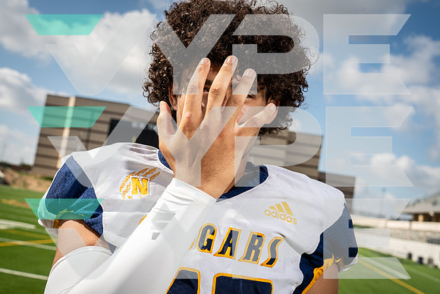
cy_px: 147
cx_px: 220
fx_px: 611
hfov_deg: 39.6
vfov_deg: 27.0
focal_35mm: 50
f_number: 8
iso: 125
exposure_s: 1/250
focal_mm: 50
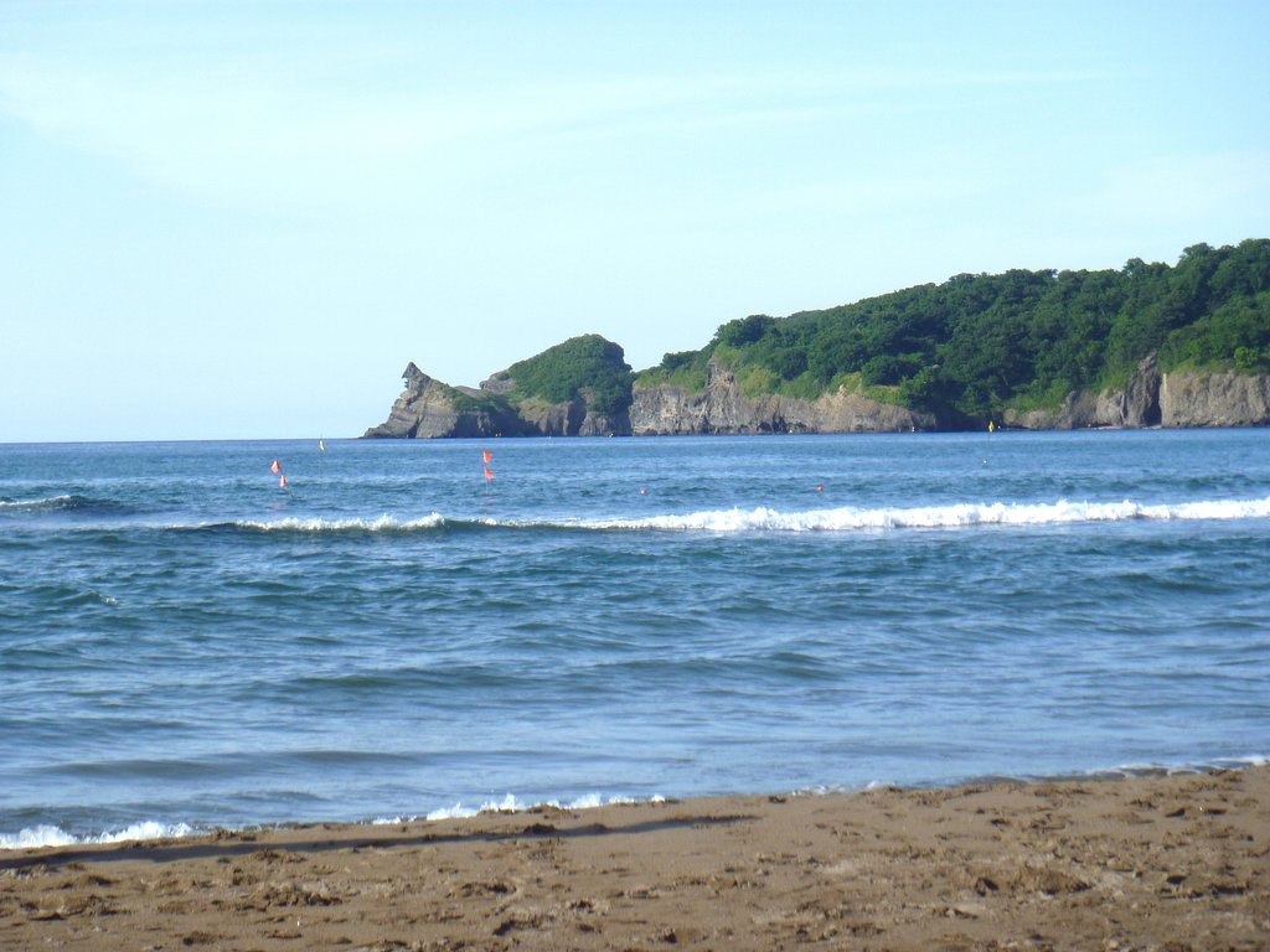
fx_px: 4036
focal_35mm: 110
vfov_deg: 13.5
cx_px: 635
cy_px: 476
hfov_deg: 17.9
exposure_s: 1/200
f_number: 7.1
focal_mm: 19.5
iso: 100
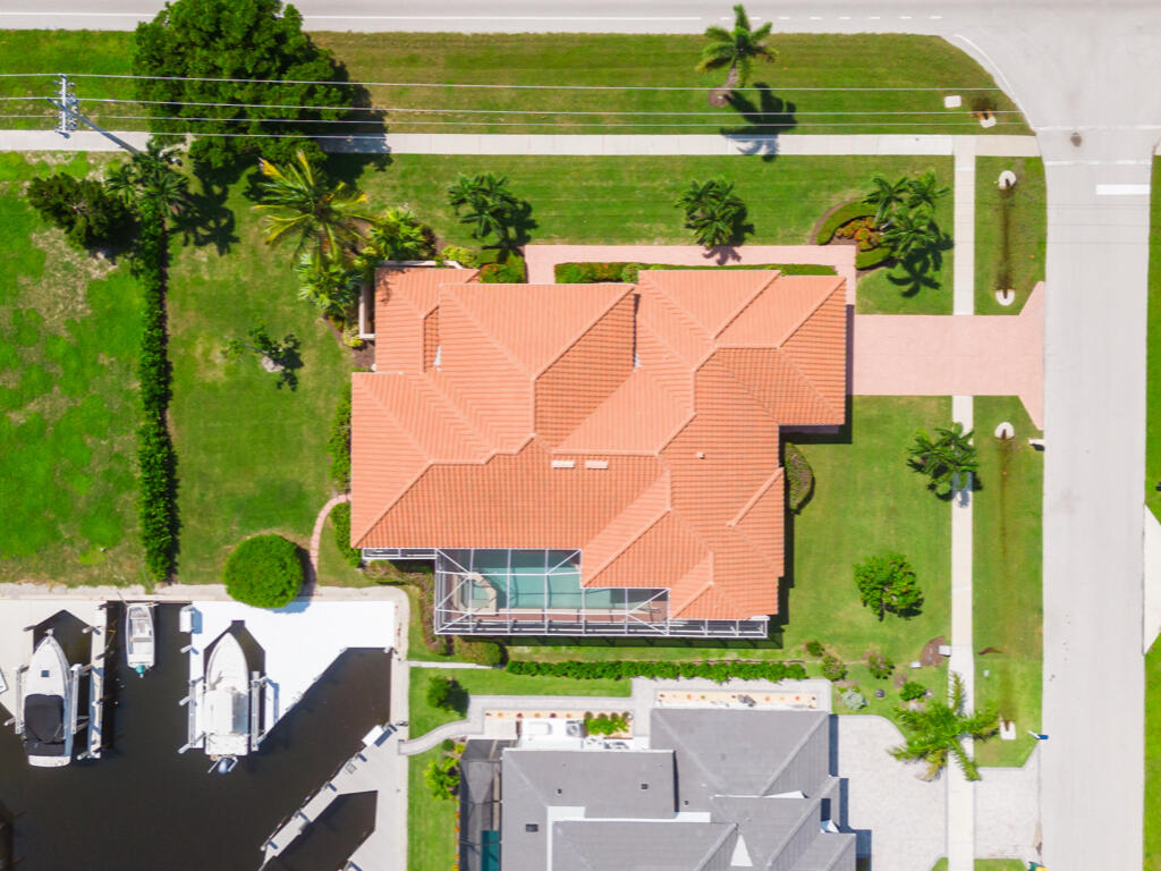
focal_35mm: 24
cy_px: 436
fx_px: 805
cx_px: 580
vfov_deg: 56.8
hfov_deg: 71.6
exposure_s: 1/6000
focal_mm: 6.72
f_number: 1.7
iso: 110
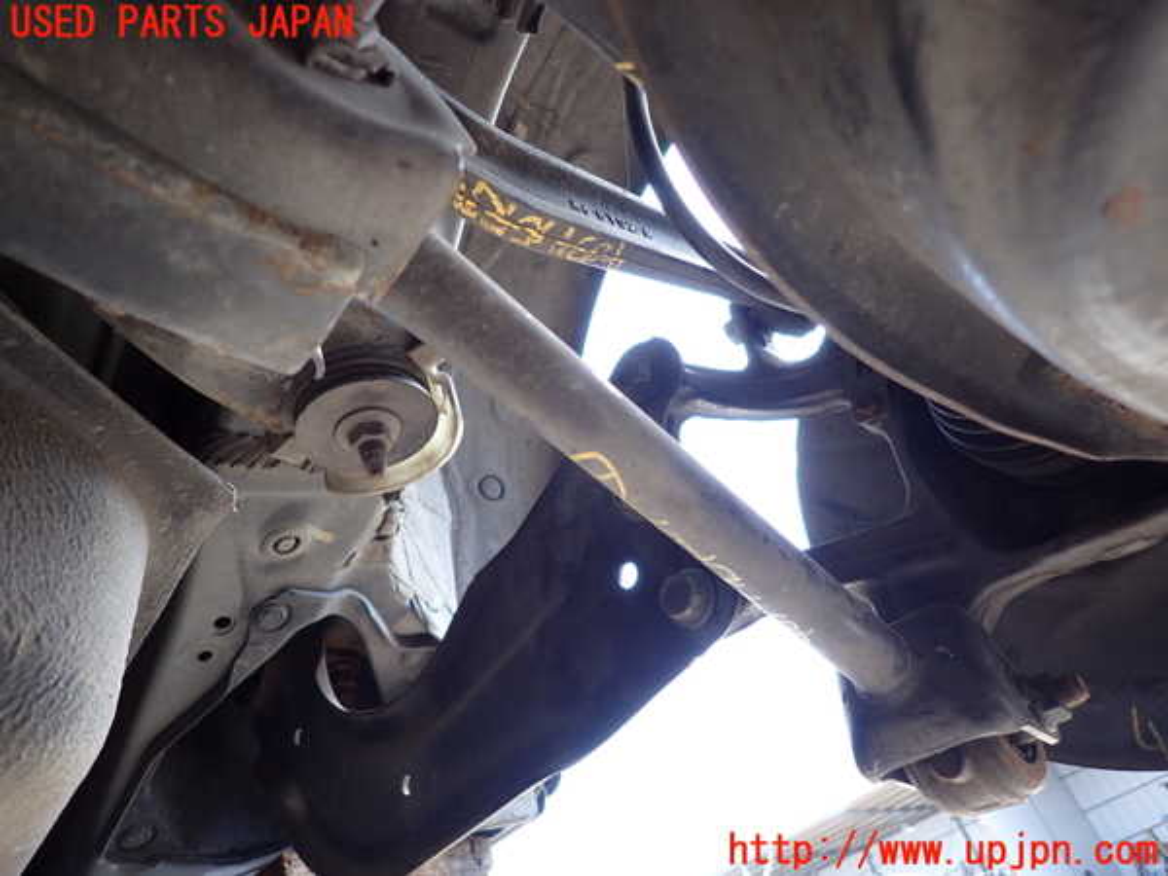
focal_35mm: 25
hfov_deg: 69.4
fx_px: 844
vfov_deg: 54.9
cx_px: 584
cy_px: 438
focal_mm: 4.5
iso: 100
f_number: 2
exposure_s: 1/125
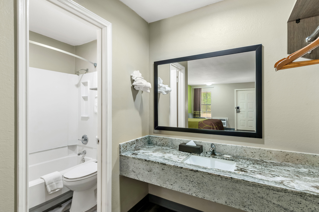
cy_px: 106
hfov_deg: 90.0
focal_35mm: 18
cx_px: 160
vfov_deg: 67.3
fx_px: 159
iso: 800
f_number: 8
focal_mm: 18
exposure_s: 1/5
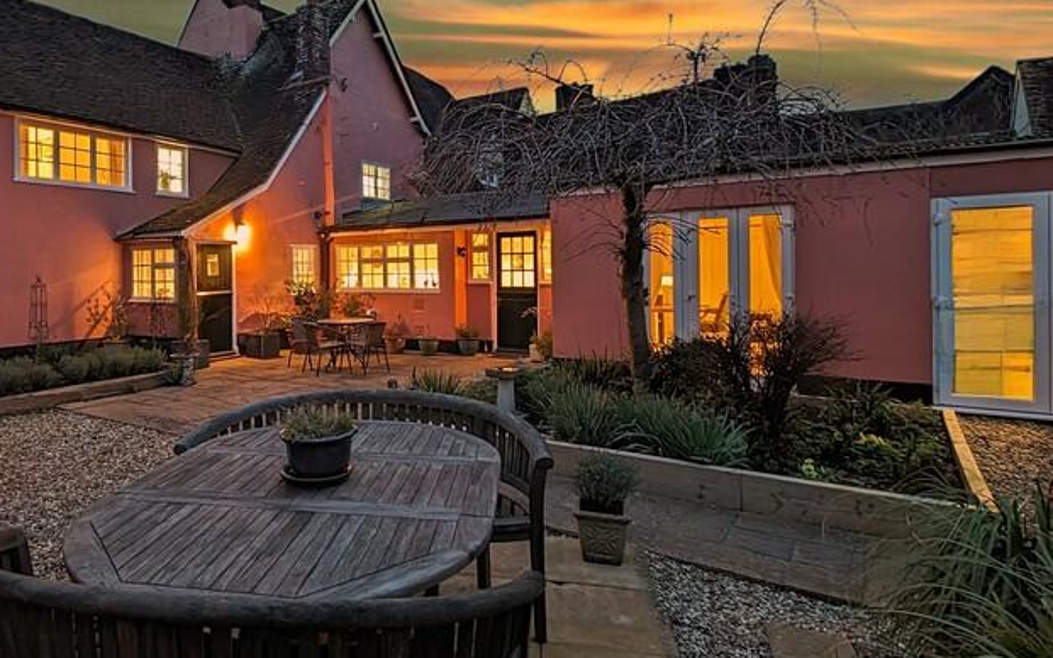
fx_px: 603
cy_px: 270
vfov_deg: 56.9
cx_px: 390
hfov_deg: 80.6
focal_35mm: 21
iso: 315
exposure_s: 1/25
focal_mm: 2.2
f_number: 2
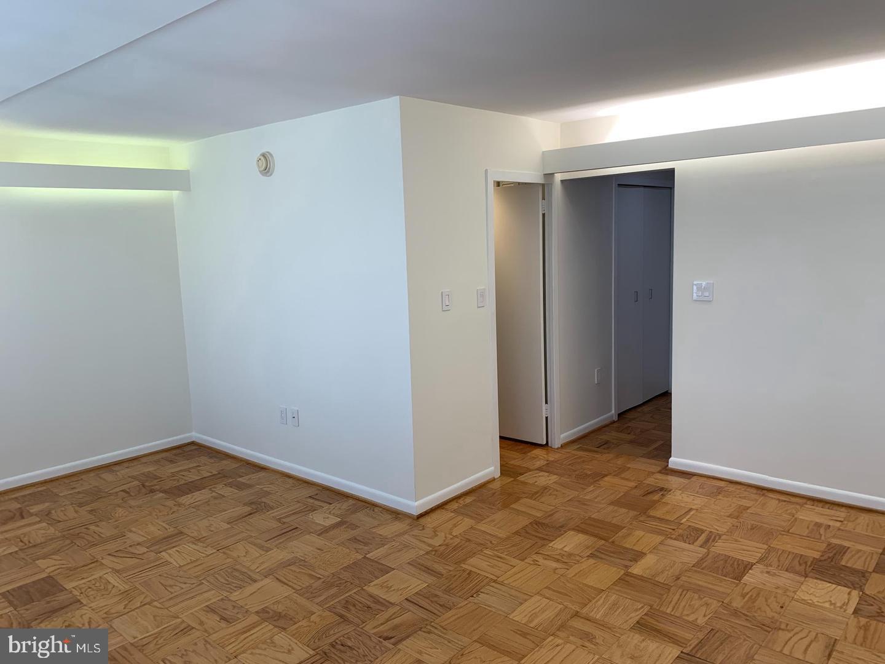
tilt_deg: -5.6
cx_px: 442
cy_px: 332
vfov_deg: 53.1
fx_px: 665
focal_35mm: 26
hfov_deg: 67.3
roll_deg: +1.2
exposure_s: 1/120
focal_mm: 4.25
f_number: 1.8
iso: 40
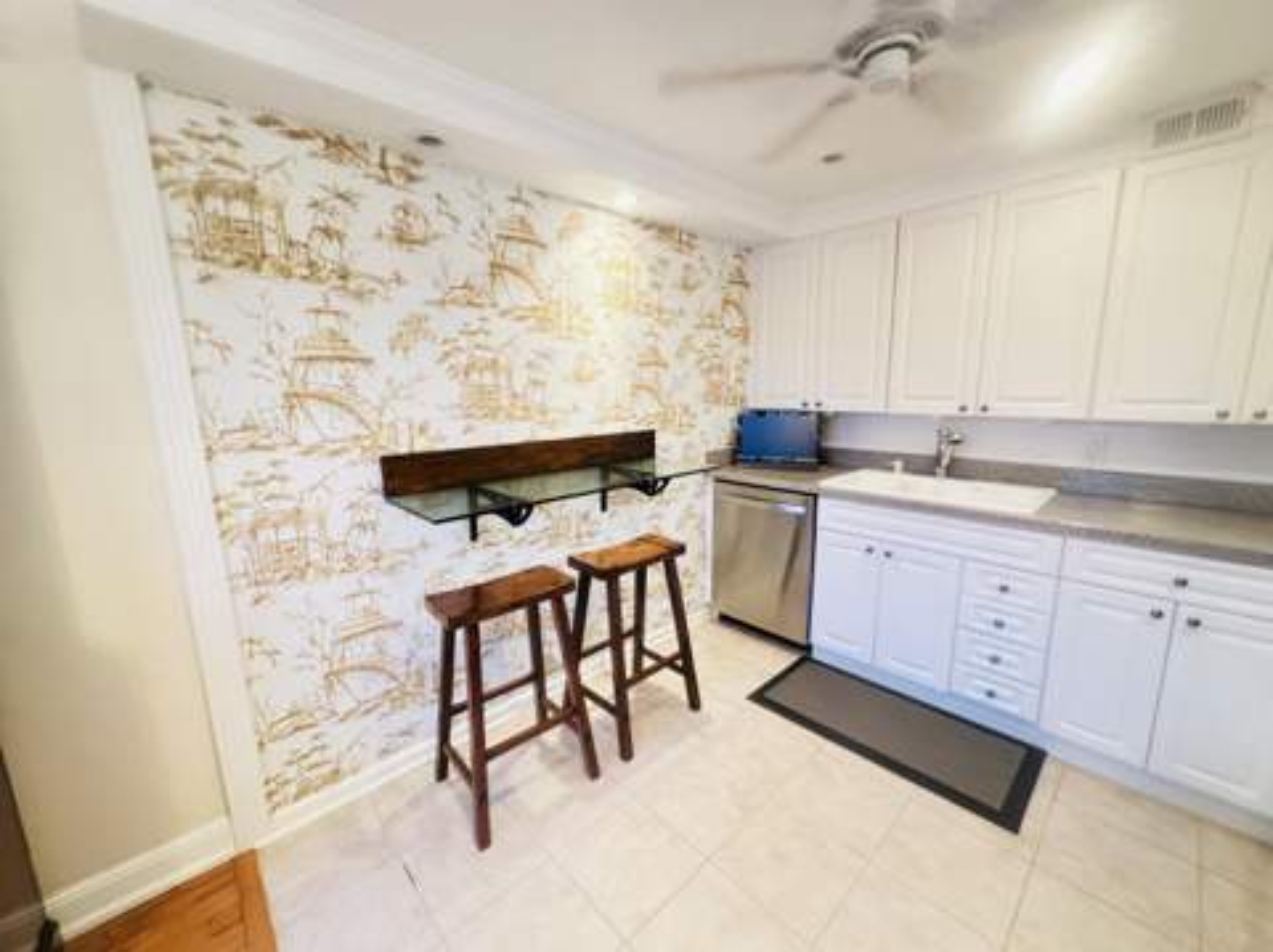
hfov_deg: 102.1
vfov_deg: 85.6
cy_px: 476
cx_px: 636
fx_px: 514
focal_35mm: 14
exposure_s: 1/60
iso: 1000
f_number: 2.2
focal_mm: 2.22
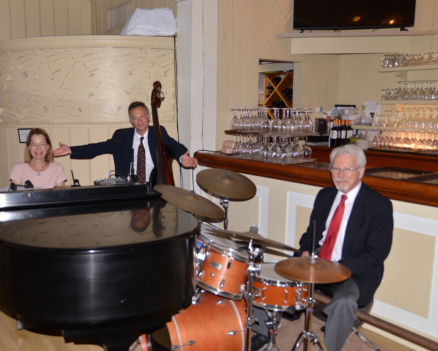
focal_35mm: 37
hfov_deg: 48.7
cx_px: 172
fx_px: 480
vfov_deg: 40.1
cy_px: 179
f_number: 3.5
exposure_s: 1/60
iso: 250
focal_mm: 32
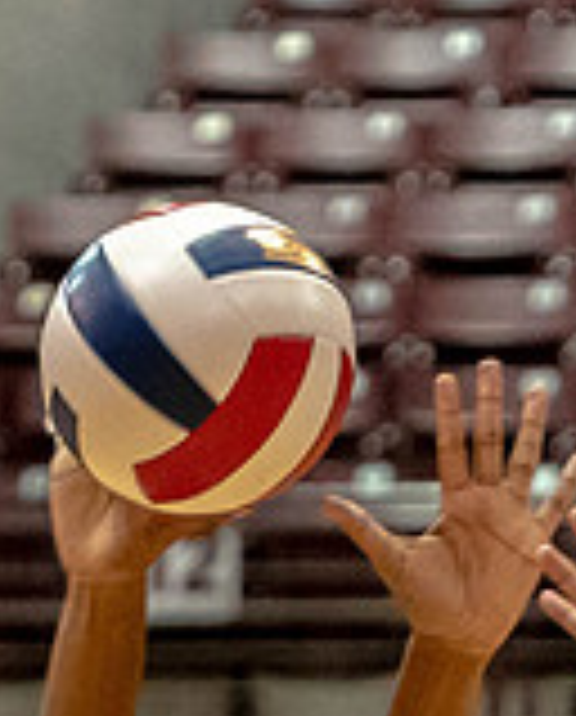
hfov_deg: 2.3
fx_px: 14371
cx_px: -150
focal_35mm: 677
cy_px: 790
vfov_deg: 2.8
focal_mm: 144
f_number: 5.6
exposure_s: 1/750
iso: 8000
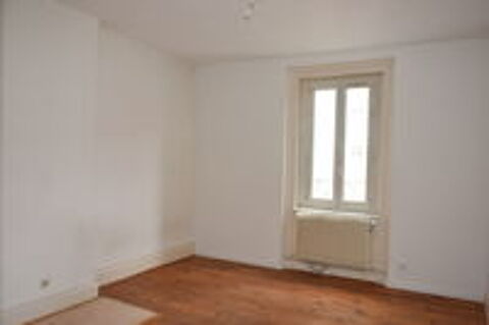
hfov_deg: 67.4
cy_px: 162
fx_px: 366
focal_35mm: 27
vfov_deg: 47.8
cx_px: 244
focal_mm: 18
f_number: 5.6
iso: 450
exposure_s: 1/125
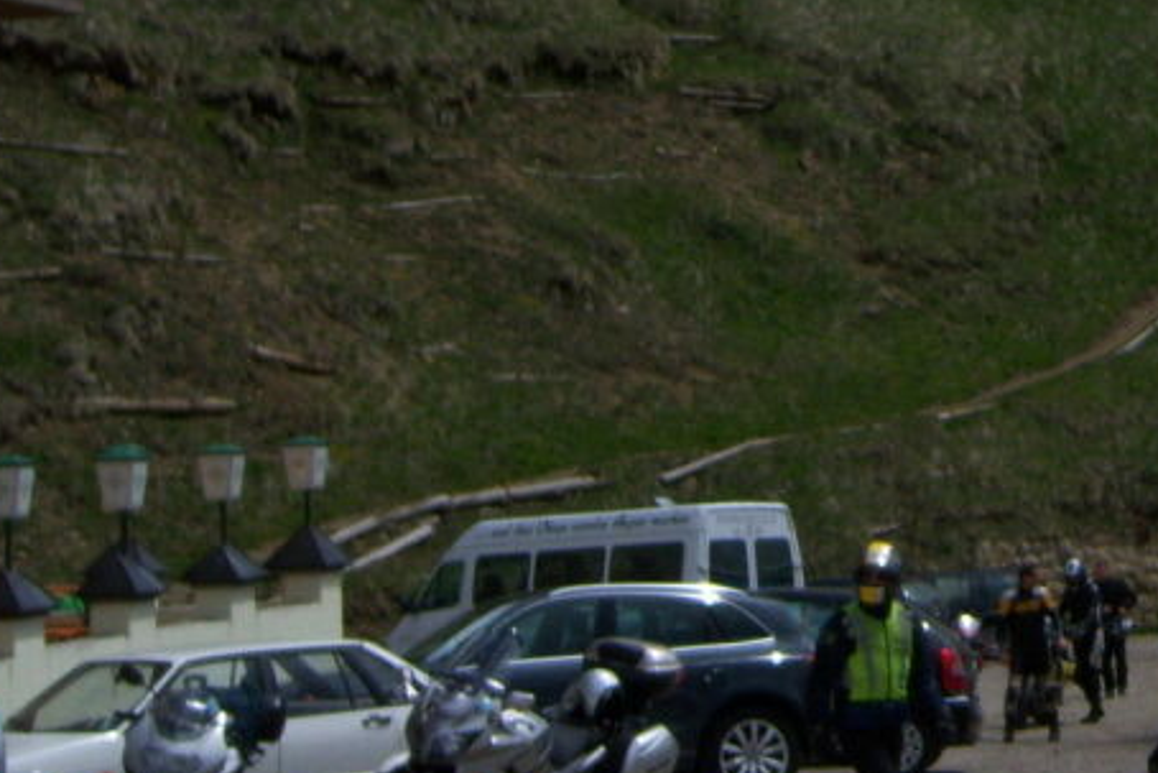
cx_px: 1288
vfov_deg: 13.4
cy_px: -225
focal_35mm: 99
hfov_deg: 19.7
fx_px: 3185
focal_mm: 7.5
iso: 80
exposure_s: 1/1250
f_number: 4.8
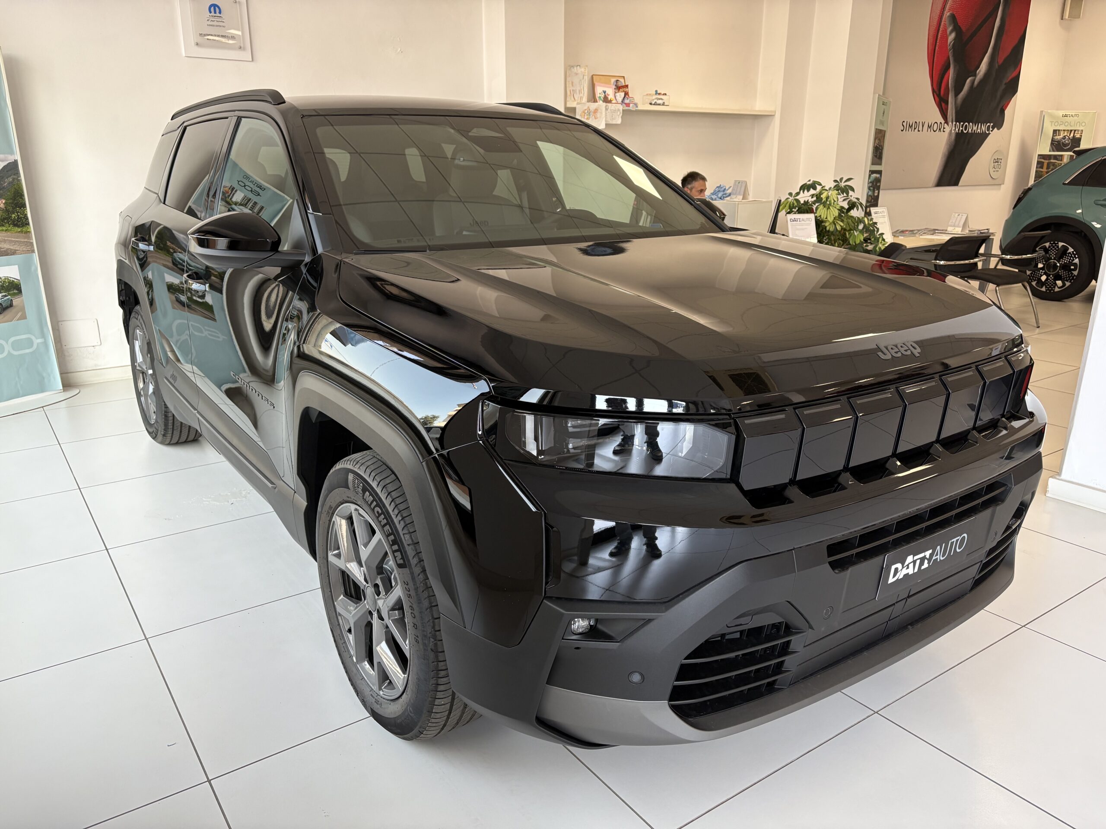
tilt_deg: -17.1
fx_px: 831
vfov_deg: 53.1
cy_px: 414
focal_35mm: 26
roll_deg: -0.2
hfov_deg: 67.3
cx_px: 553
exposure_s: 1/100
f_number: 1.6
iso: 125
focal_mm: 5.96
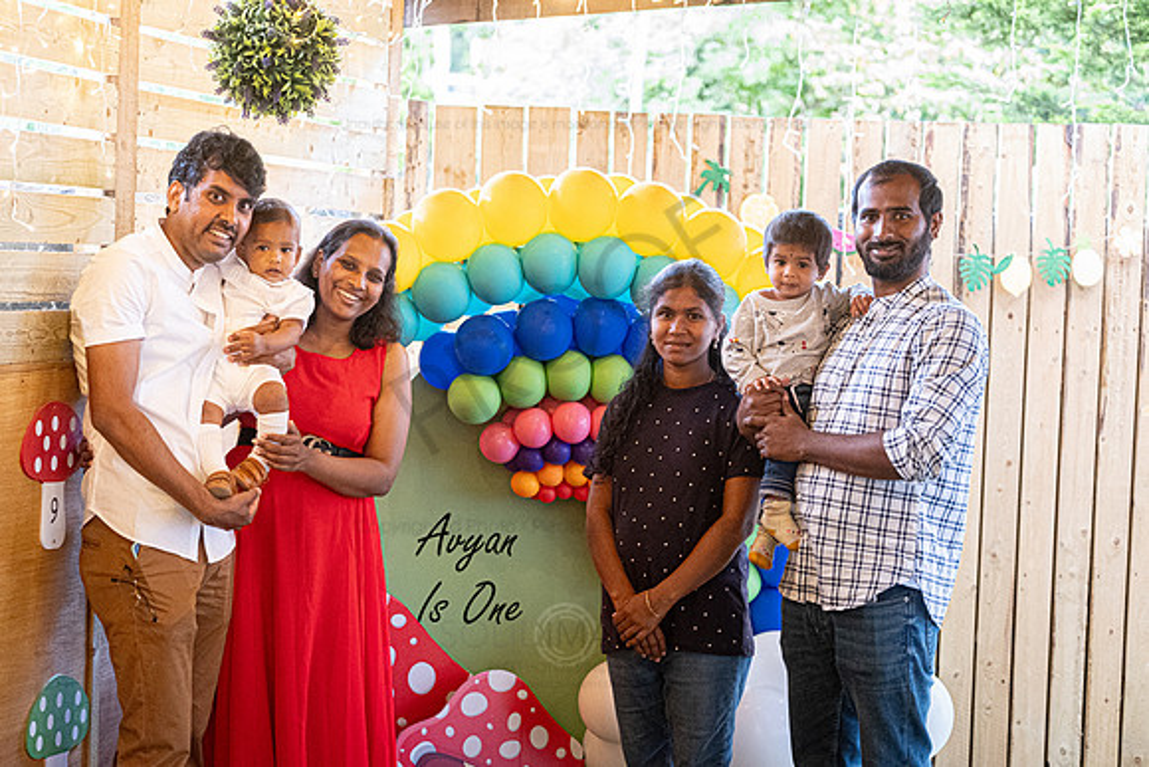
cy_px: 384
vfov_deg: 18.2
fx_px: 2394
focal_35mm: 75
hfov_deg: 27.0
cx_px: 574
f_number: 2.8
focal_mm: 50
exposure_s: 1/60
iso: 3200
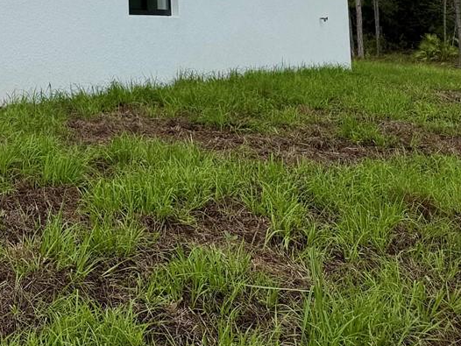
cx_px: -232
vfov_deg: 18.8
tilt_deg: +6.2
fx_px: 973
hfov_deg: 22.0
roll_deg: -0.6
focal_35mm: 73
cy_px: -100
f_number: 1.78
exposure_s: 1/3759
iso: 80
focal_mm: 6.76
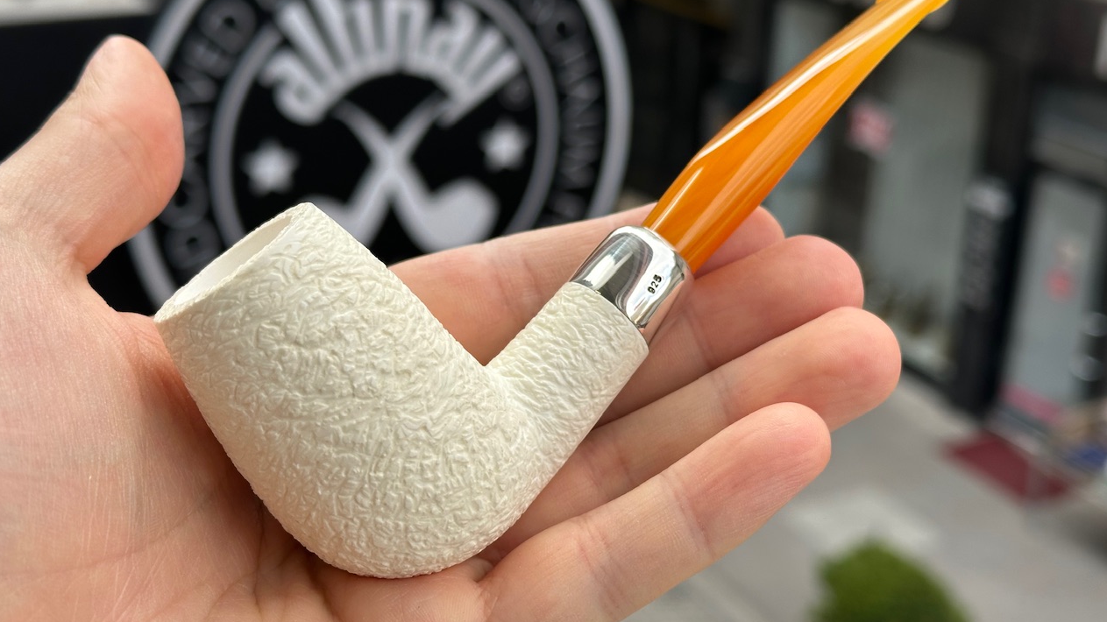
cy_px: 304
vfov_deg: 22.6
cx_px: 557
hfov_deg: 39.2
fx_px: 1555
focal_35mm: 53
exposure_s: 1/962
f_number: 1.78
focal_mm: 6.86
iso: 64
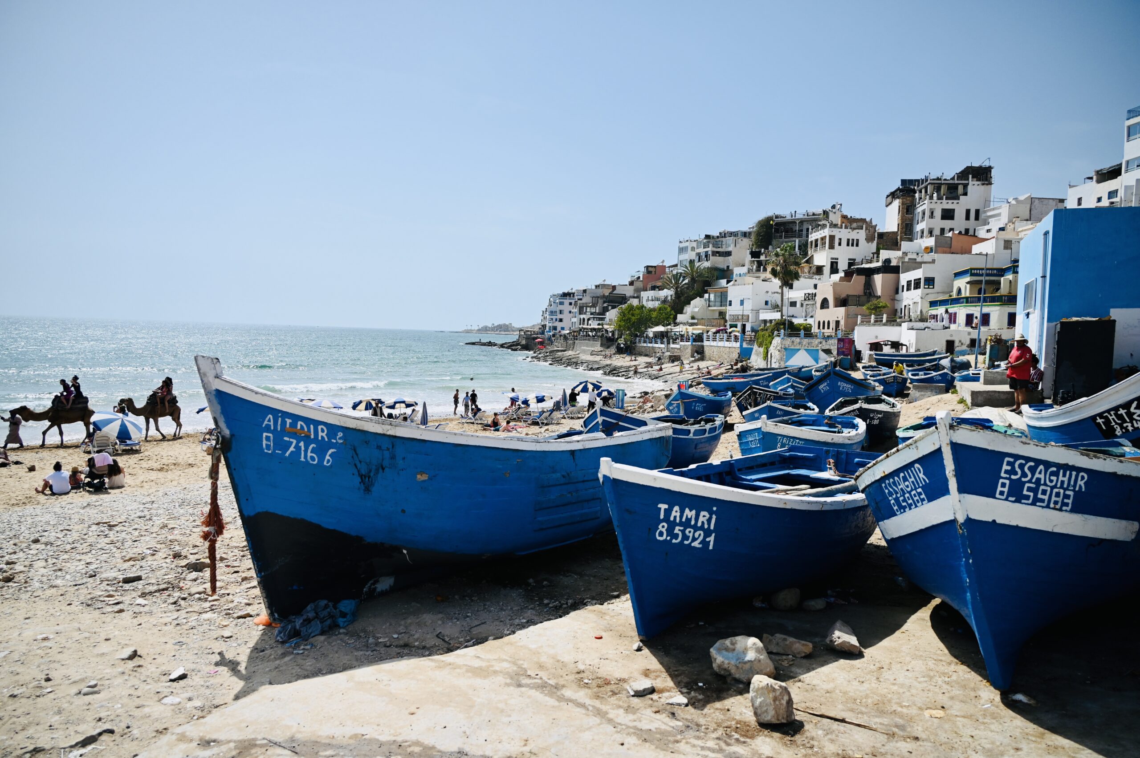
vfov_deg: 53.1
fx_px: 759
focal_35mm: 24
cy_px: 379
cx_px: 570
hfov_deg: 73.8
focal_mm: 24
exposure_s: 1/5000
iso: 320
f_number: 4
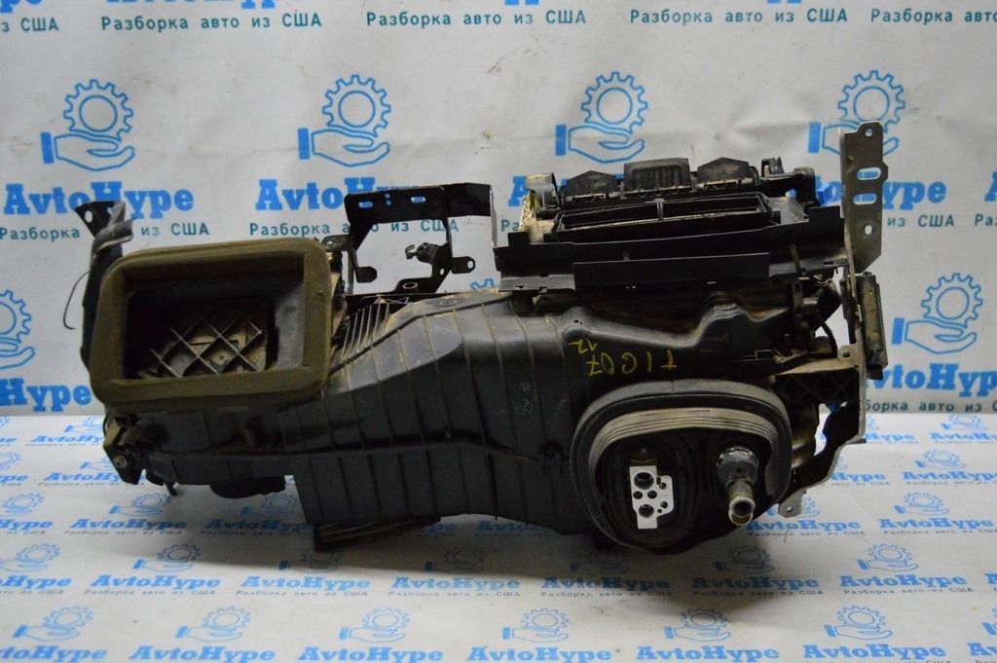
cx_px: 498
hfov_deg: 49.6
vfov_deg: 34.2
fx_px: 1079
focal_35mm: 39
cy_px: 332
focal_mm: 26
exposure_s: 1/800
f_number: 4
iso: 6400
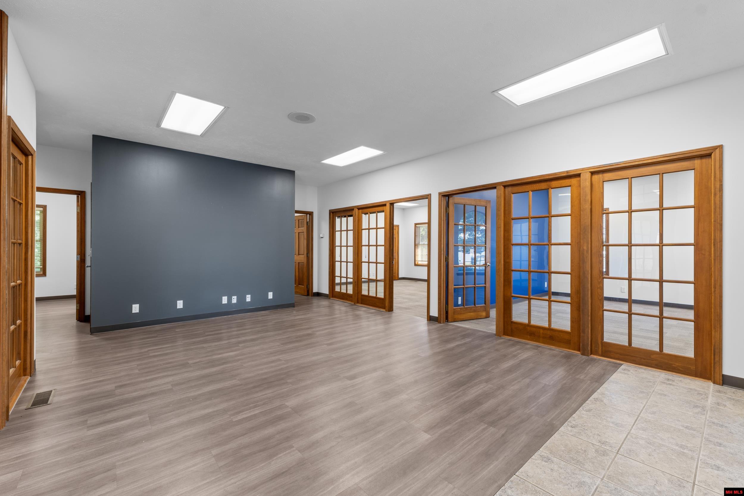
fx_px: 310
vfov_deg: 77.3
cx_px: 372
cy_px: 248
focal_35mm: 15
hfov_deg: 100.4
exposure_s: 1/2
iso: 200
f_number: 9
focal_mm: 10
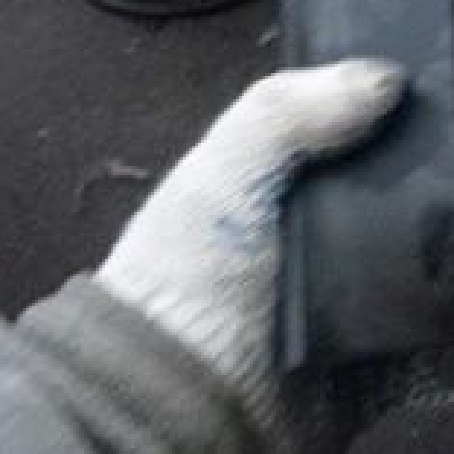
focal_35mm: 98
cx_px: 853
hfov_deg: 15.1
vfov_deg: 16.3
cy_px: -207
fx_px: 1454
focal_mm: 4.8
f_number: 4
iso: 400
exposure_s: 1/8
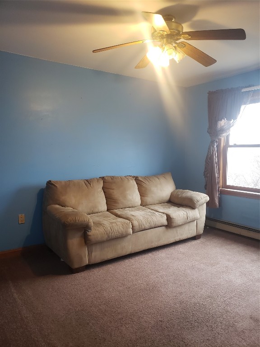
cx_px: 130
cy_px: 174
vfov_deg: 67.3
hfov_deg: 53.1
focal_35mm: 26
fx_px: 260
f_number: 1.5
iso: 200
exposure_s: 1/60
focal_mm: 4.3
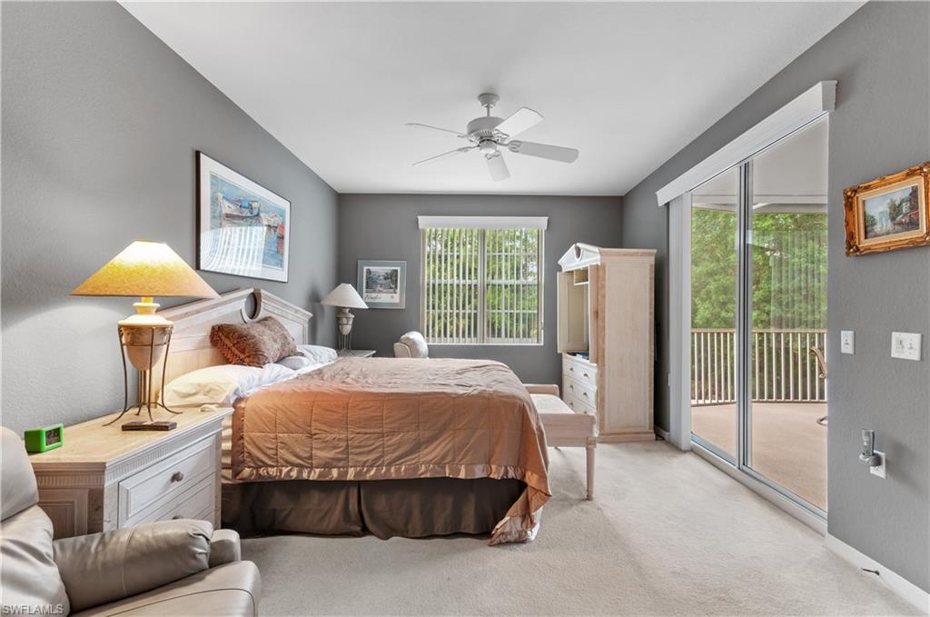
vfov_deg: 77.1
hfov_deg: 100.5
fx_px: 387
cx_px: 465
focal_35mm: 15
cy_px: 308
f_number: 11
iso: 200
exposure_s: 1.3
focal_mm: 10
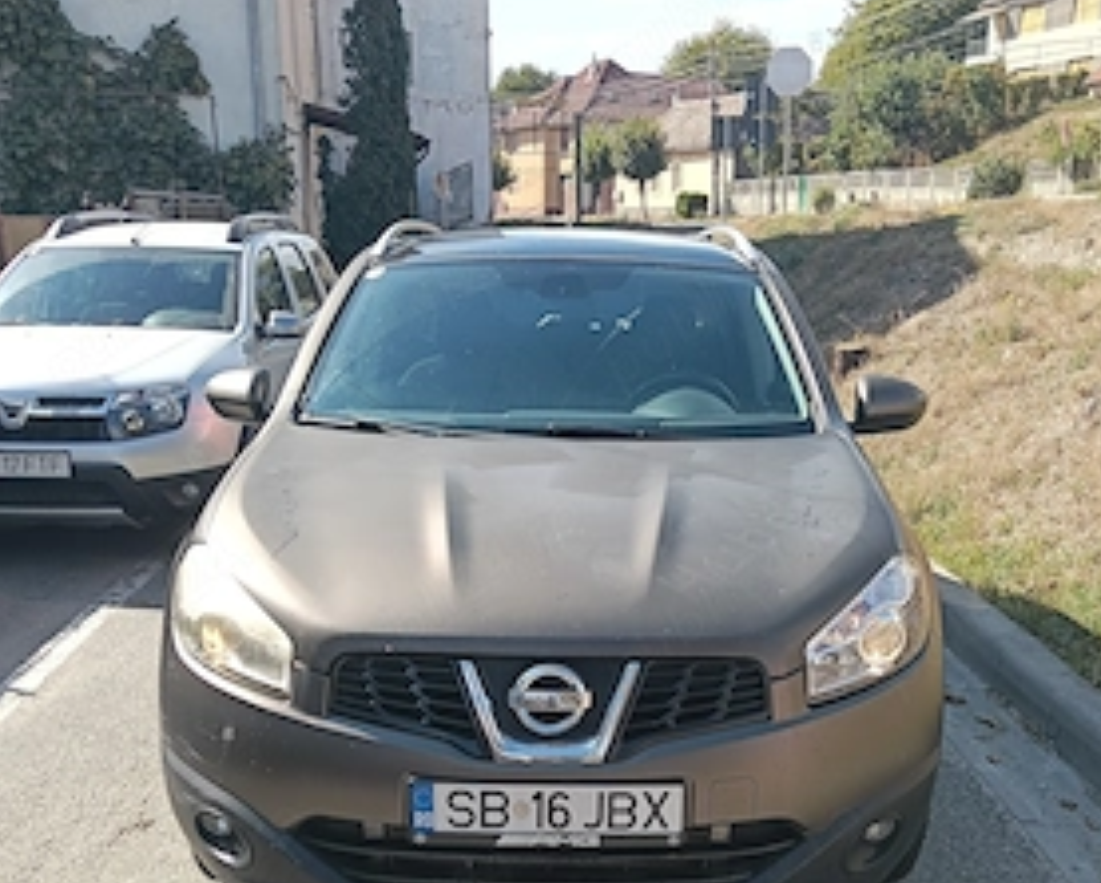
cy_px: 660
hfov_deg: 47.9
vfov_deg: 38.2
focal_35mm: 38
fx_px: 1239
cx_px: 592
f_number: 1.8
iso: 50
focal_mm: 3.98
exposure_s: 1/346
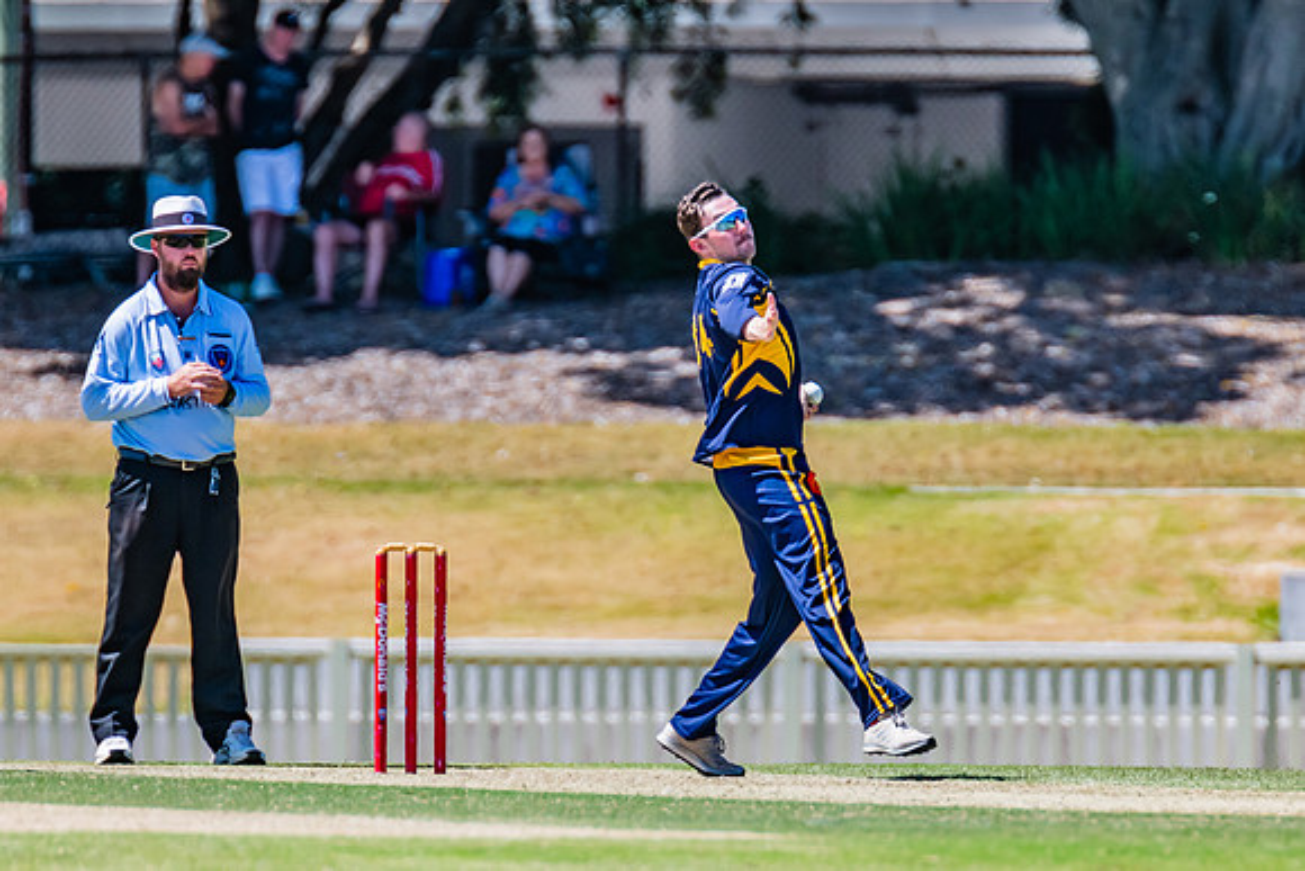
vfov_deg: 1.5
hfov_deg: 2.3
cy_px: 445
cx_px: 798
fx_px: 32258
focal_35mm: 890
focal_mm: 600
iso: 640
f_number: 6.3
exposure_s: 1/2000
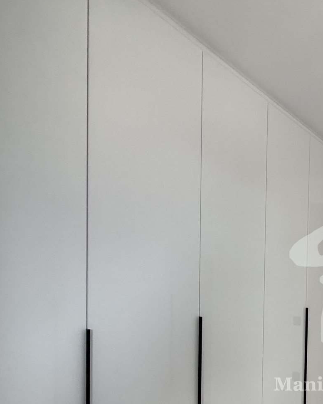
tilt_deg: -0.2
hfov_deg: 39.9
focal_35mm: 27
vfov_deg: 61.1
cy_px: 294
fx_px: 323
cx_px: 377
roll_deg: -2.1
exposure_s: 1/99
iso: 125
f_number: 2.2
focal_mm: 2.22
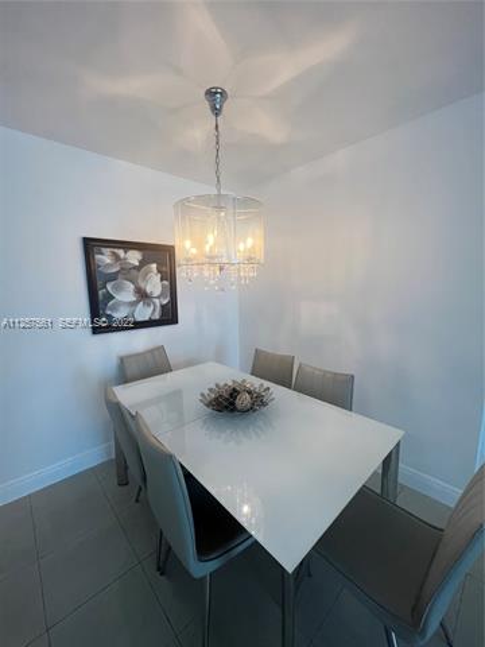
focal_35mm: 13
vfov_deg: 106.2
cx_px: 242
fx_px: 243
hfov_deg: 89.9
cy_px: 324
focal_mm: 1.57
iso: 80
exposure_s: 1/120
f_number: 1.8
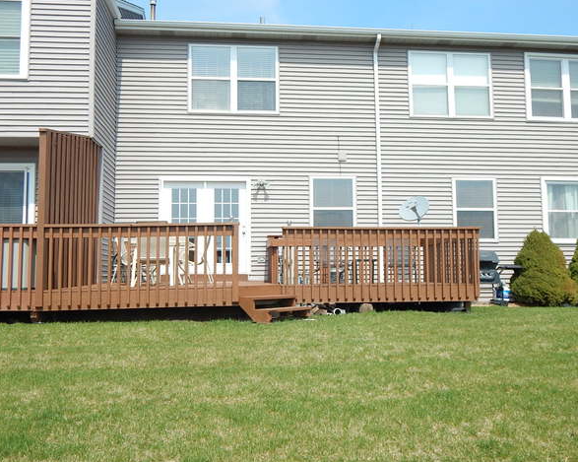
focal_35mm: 33
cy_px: 228
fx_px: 564
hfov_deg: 54.2
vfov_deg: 44.5
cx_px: 295
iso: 125
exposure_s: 1/1000
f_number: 3.2
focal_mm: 5.6
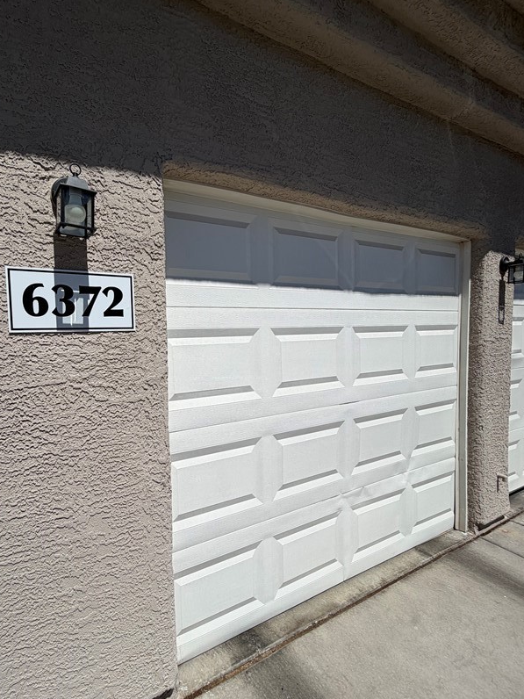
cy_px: 363
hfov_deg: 70.5
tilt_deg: -10.2
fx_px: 363
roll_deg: +1.6
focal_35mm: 18
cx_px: 197
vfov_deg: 87.7
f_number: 2.2
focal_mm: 2.22
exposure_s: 1/2237
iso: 20
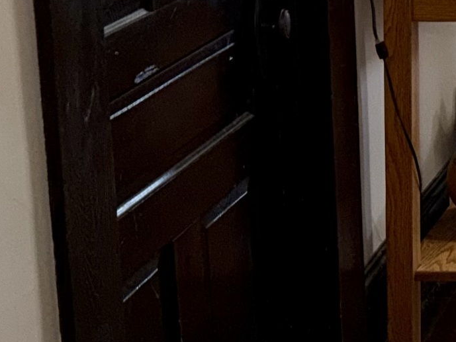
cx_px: 854
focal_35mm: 107
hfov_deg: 15.4
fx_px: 1410
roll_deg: -0.3
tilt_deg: -6.2
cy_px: -179
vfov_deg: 13.1
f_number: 1.78
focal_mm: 6.76
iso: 100
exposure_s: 1/17
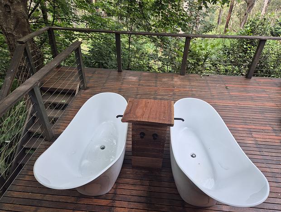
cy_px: 106
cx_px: 140
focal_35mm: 23
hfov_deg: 73.8
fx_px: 187
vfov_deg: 59.0
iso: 25
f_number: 1.8
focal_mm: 5.4
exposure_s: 1/278
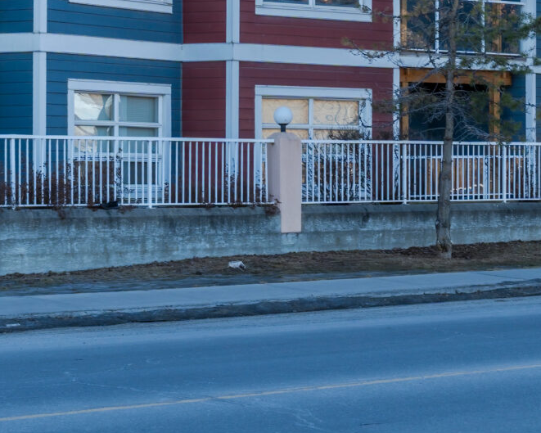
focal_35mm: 122
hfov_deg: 15.5
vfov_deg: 12.0
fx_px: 1957
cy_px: -240
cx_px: 523
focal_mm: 33.6
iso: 100
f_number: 11
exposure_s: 1/40
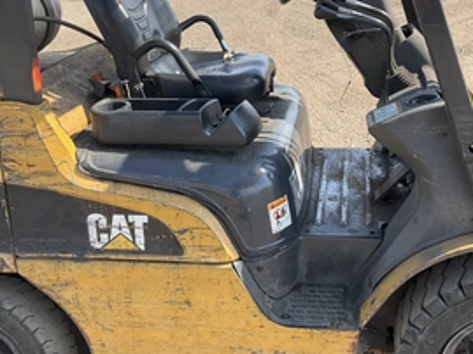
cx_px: 287
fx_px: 587
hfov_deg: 43.6
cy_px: 123
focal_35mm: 43
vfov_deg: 33.3
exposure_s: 1/534
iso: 25
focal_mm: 3
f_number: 1.8
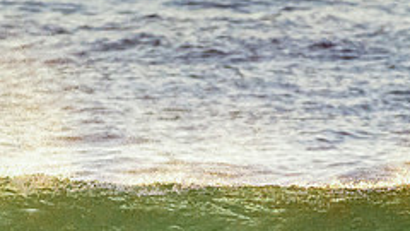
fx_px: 20623
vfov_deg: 0.6
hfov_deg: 1.1
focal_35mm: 1897
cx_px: 111
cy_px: 317
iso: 1400
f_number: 5.6
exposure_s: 1/2000
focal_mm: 500
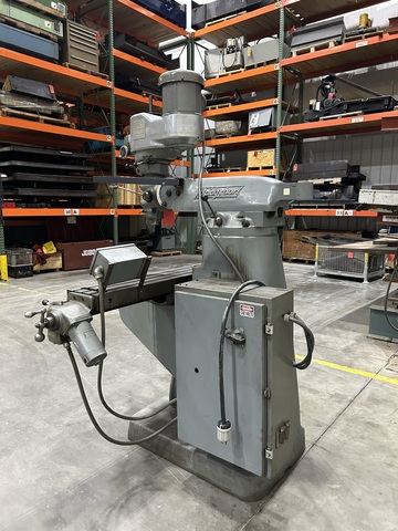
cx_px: 199
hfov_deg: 53.1
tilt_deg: -6.9
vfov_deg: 67.3
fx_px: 399
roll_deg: +0.0
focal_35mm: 26
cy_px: 266
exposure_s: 1/60
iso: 500
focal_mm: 5.7
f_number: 1.5
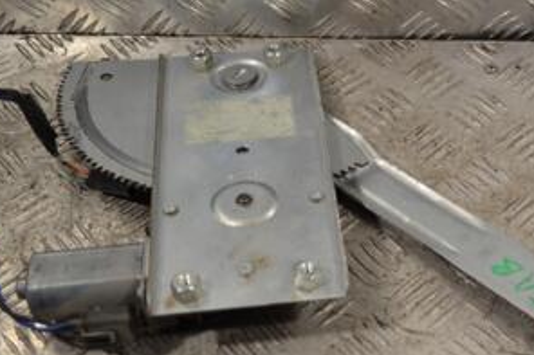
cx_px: 399
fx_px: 993
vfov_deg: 20.2
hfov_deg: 29.6
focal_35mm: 67
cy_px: 241
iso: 100
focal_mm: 22
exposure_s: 1/60
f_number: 4
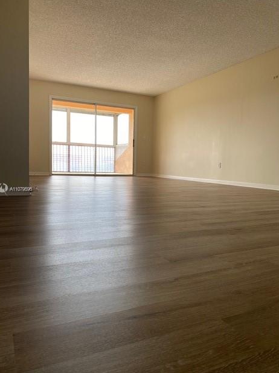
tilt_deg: -3.0
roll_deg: -1.6
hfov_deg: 51.4
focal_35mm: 27
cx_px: 140
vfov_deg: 65.3
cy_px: 190
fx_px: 290
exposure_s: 1/172
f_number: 1.8
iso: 32
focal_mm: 4.25
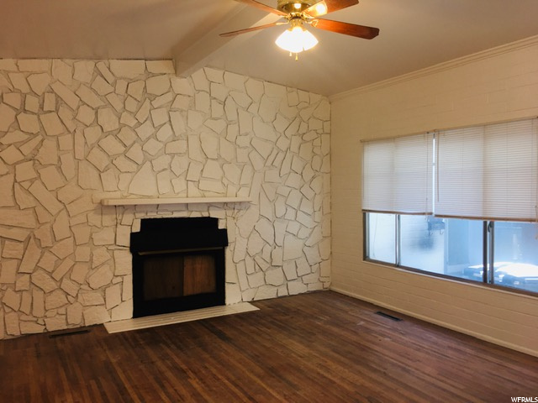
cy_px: 202
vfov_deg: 48.2
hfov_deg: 61.7
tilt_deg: -2.2
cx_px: 269
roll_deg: +0.7
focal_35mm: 29
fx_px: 451
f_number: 2.2
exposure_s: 1/30
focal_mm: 4.15
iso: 25
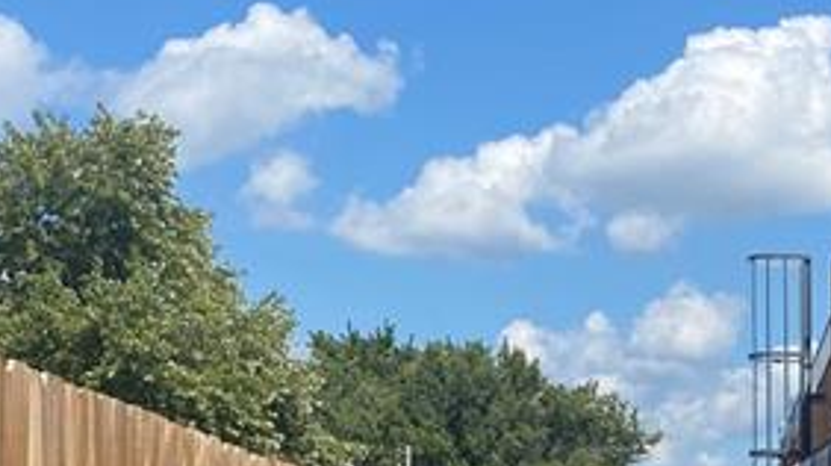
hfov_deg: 19.3
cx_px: 1061
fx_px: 2267
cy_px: 566
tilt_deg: +2.2
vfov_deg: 11.5
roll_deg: +2.9
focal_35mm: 103
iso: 32
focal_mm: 4.25
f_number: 1.8
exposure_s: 1/3125
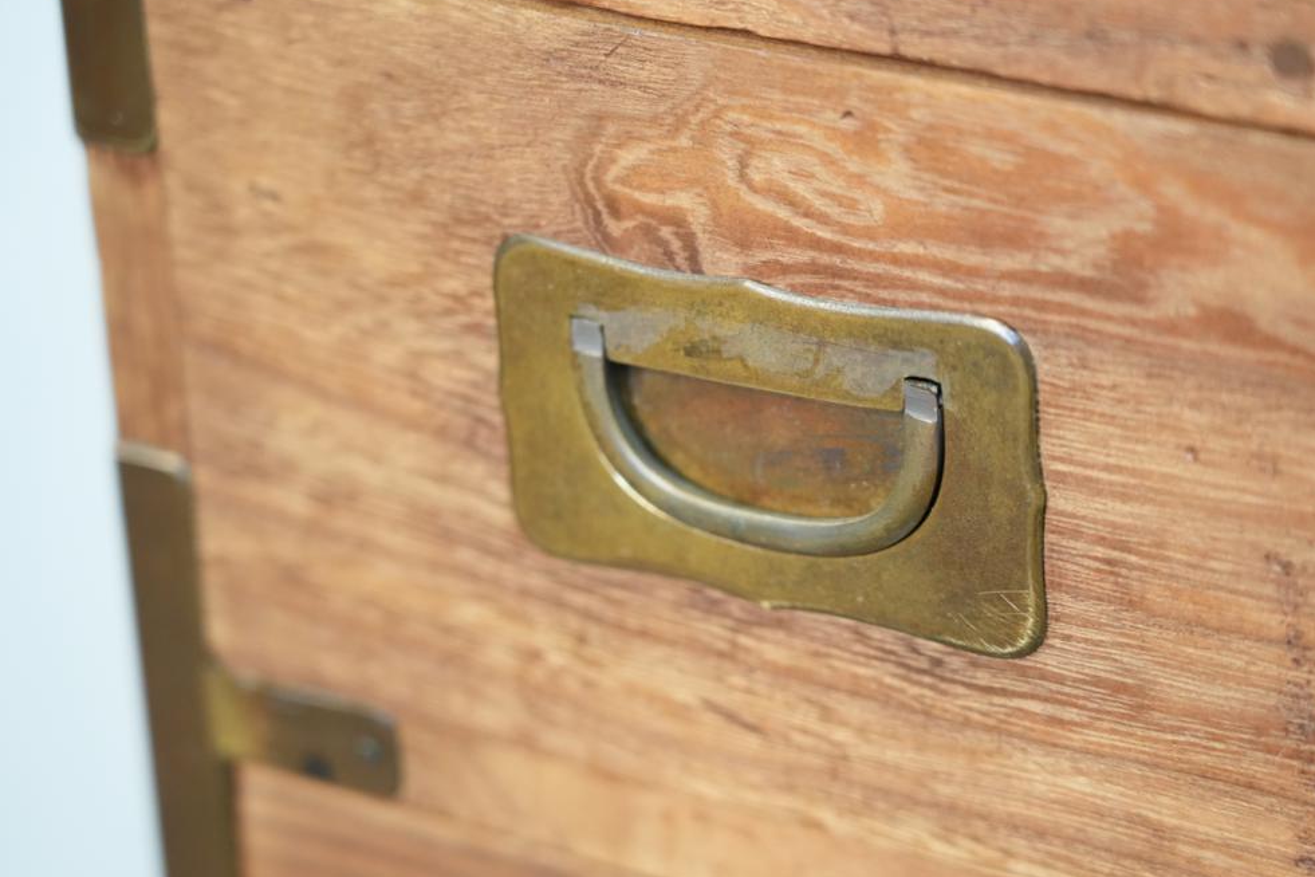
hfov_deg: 17.6
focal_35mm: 116
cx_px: 682
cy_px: 465
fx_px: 4237
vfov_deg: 11.8
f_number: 4
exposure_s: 1/125
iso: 4000
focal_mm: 105
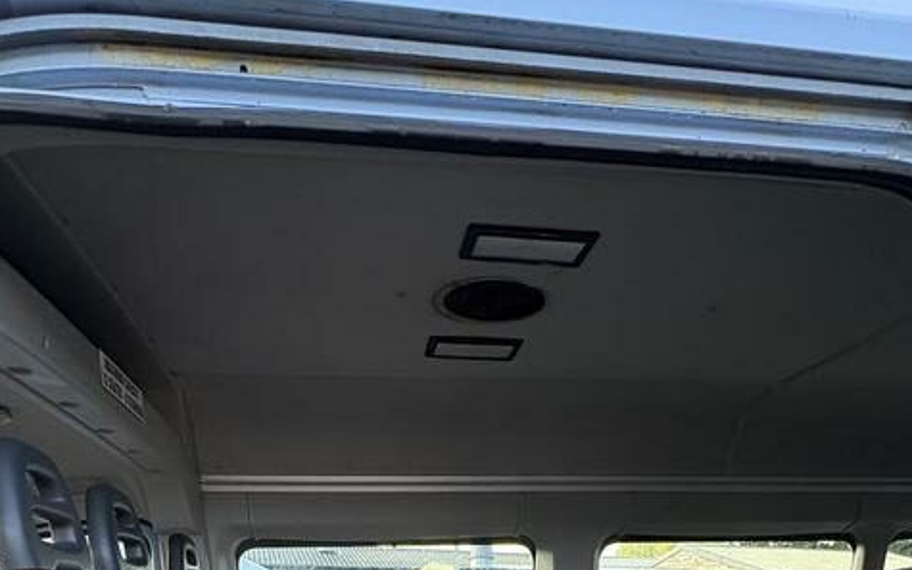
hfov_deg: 66.5
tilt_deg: -1.6
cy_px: 750
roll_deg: -0.5
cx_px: 455
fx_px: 696
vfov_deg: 32.6
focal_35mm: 28
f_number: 2.2
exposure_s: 1/124
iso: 125
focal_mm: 2.22
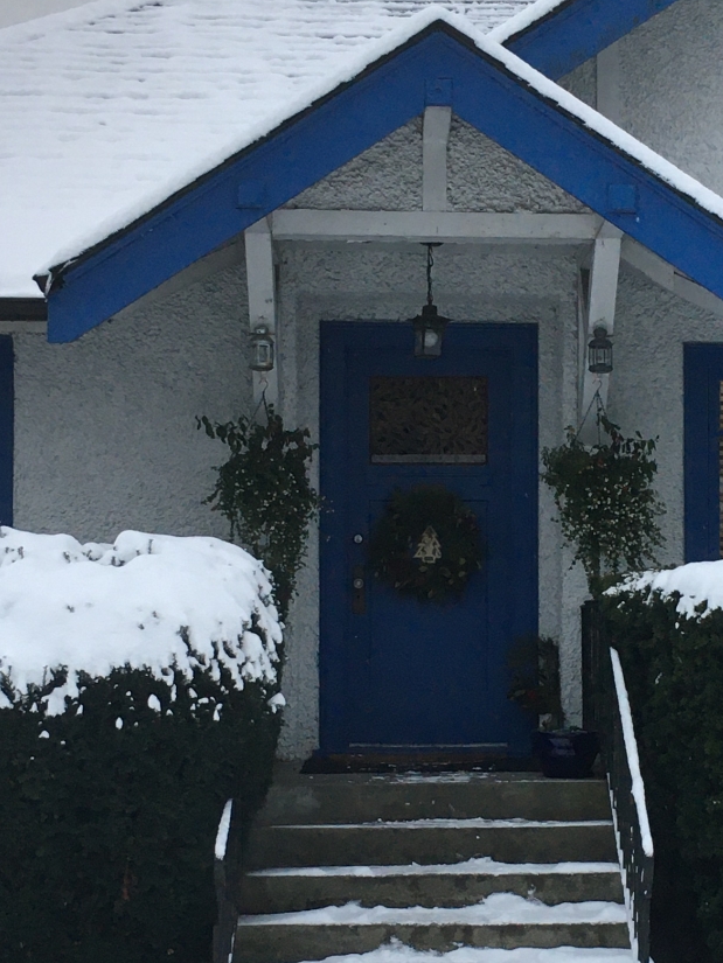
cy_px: 602
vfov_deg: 25.9
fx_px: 2088
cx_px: 507
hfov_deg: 19.6
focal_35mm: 75
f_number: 2.2
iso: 32
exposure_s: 1/30
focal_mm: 4.15
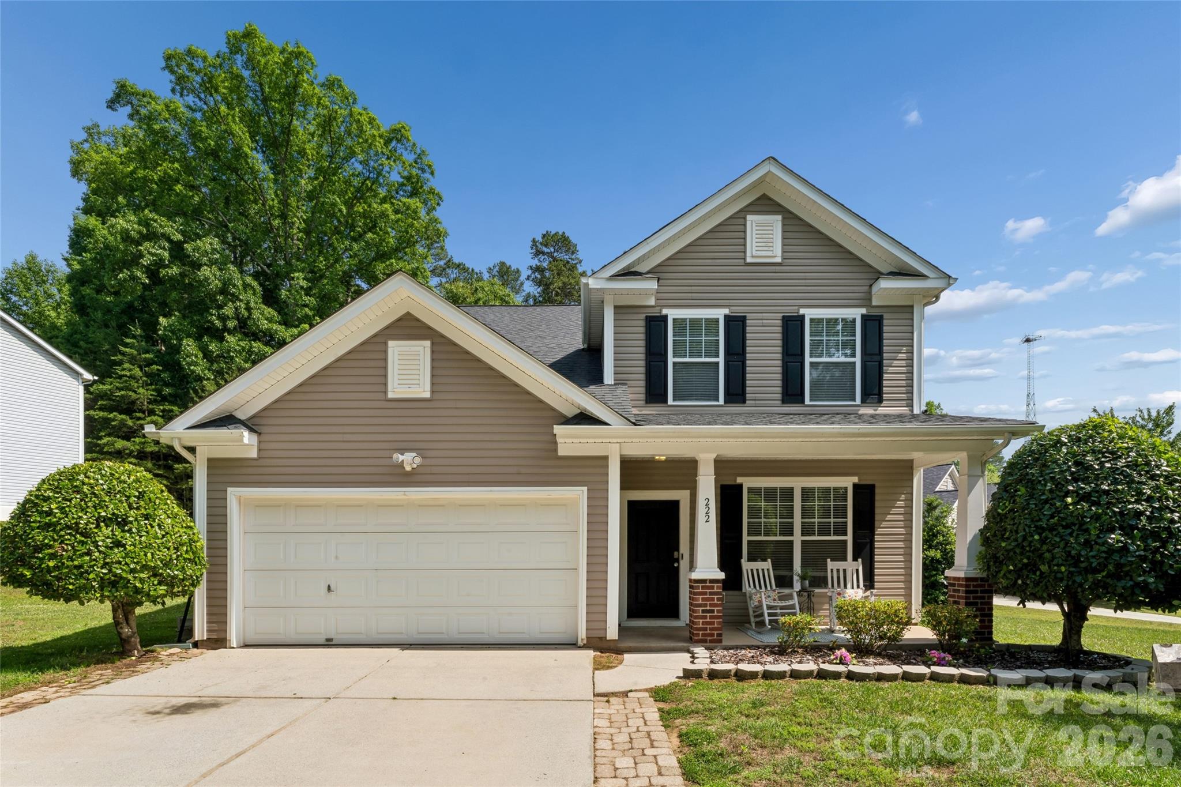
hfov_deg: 94.6
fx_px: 544
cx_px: 590
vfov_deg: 71.7
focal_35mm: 17
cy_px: 394
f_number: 22
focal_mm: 16.6
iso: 100
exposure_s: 1/30
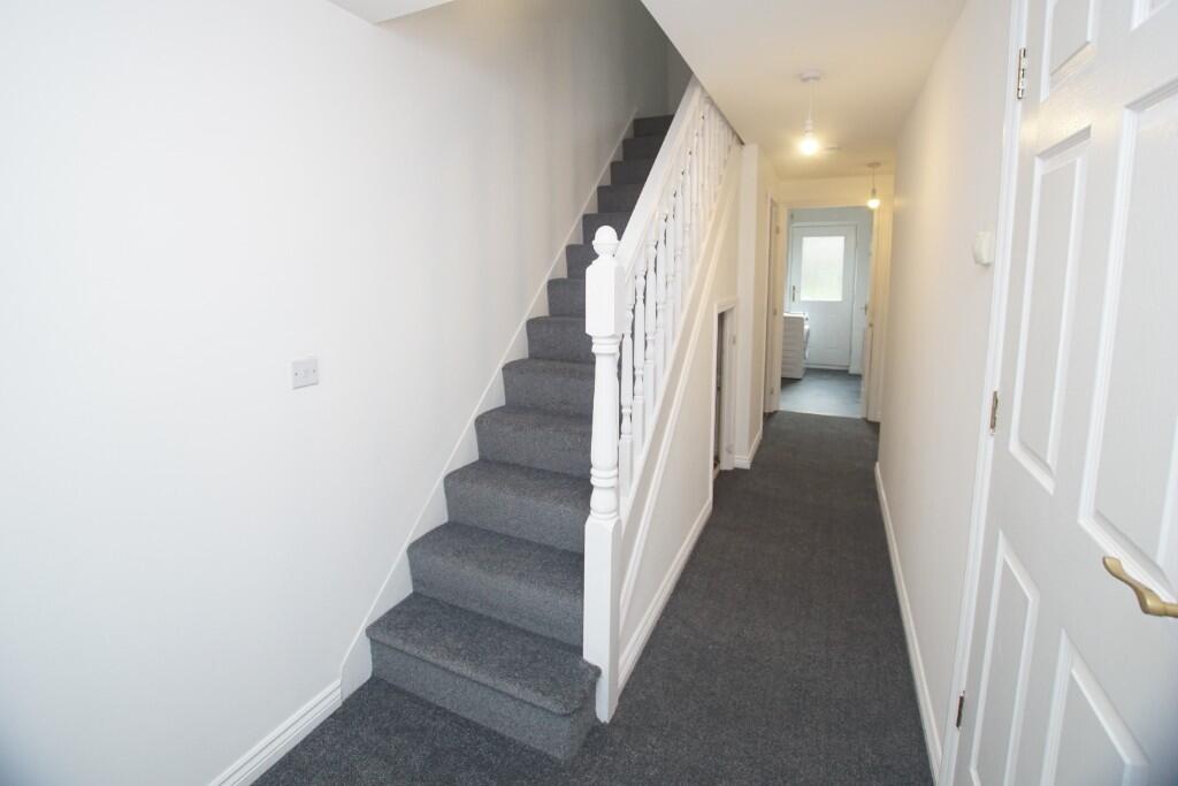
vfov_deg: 77.3
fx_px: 491
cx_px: 589
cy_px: 393
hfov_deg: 100.4
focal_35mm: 15
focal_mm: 10
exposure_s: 1/160
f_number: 4
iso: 800
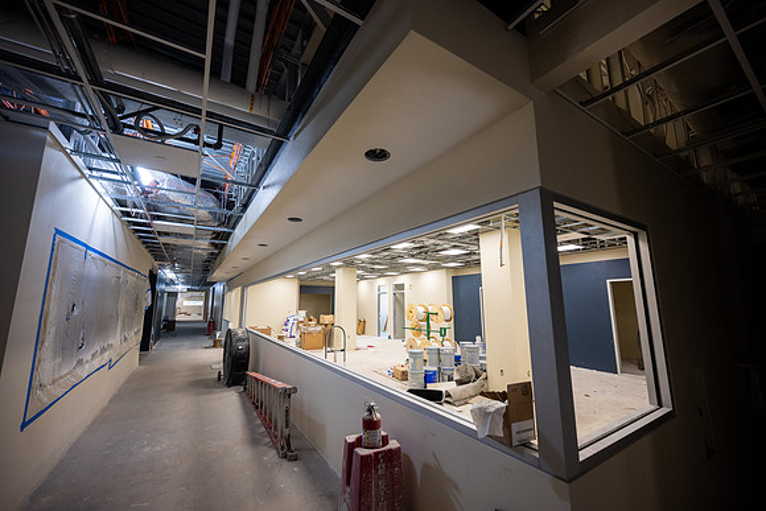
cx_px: 383
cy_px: 256
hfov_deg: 104.2
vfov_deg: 81.2
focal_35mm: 14
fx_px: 298
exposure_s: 1/100
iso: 640
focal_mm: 14
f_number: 4
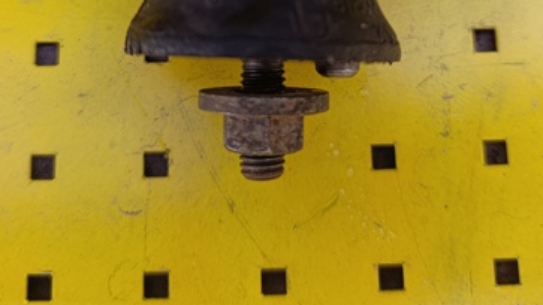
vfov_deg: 25.1
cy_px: -31
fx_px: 633
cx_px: 272
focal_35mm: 44
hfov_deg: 46.4
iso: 64
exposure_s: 1/100
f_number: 1.6
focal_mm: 6.14
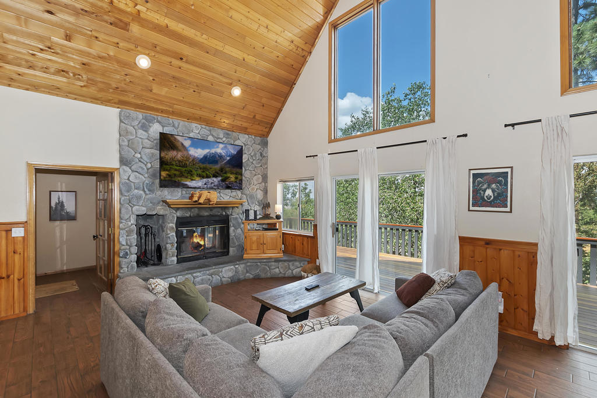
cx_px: 298
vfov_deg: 77.3
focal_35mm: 15
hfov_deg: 100.4
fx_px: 249
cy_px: 199
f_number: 8
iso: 400
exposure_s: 1/30
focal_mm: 10
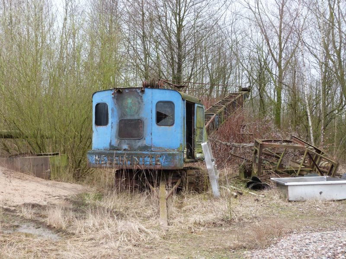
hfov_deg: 38.2
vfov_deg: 29.1
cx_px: 173
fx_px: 500
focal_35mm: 50
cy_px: 130
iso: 160
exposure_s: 1/60
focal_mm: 9
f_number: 3.2
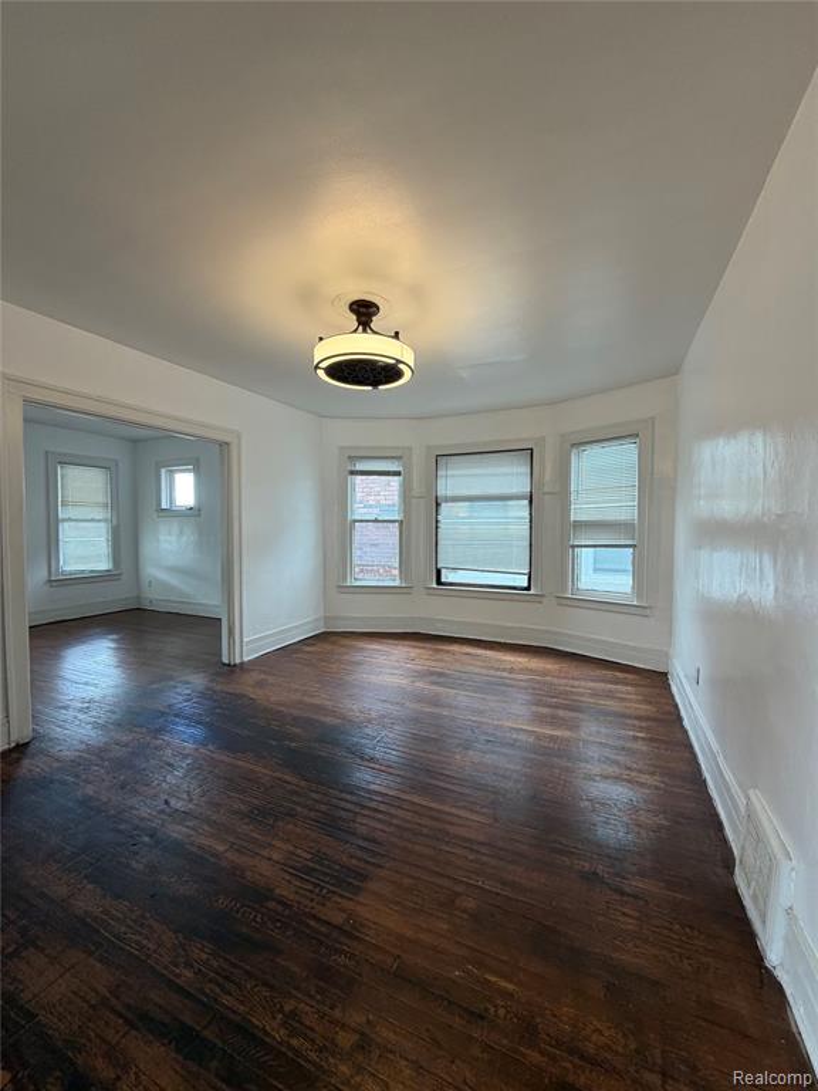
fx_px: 441
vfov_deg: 102.1
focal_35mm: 14
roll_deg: +0.1
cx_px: 409
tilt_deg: -2.2
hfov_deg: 85.7
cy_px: 546
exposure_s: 1/60
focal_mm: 2.22
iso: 200
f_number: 2.2
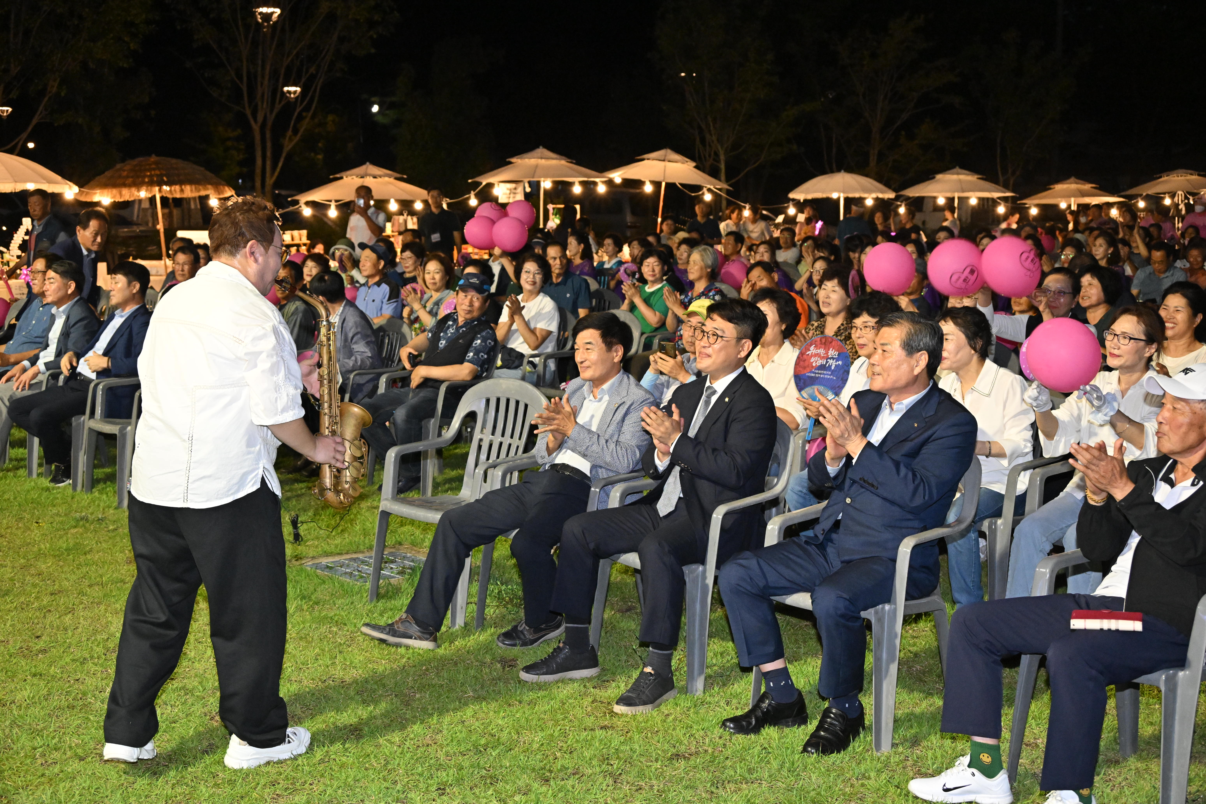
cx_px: 603
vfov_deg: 28.6
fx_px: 1574
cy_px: 402
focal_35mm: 47
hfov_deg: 41.9
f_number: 6.3
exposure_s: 1/250
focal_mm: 47
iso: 5000
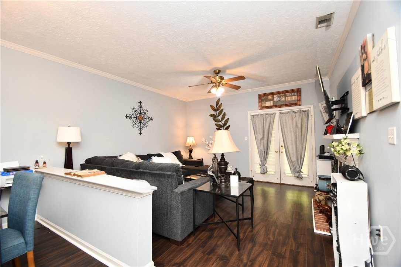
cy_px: 134
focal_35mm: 15
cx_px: 200
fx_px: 167
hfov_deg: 100.4
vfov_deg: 77.3
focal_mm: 10
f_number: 4
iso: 800
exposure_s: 1/60
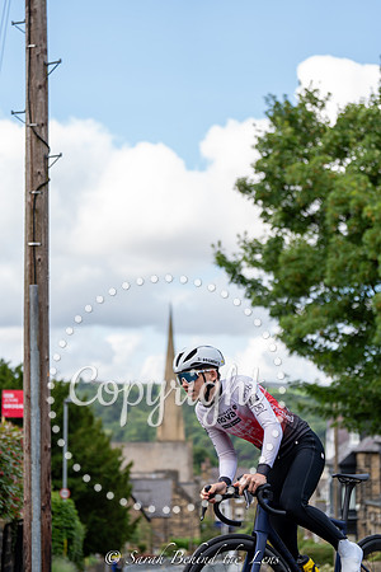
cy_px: 286
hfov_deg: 18.4
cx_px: 190
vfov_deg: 27.3
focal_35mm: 74
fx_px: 1175
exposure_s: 1/800
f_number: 2.8
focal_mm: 74
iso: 160
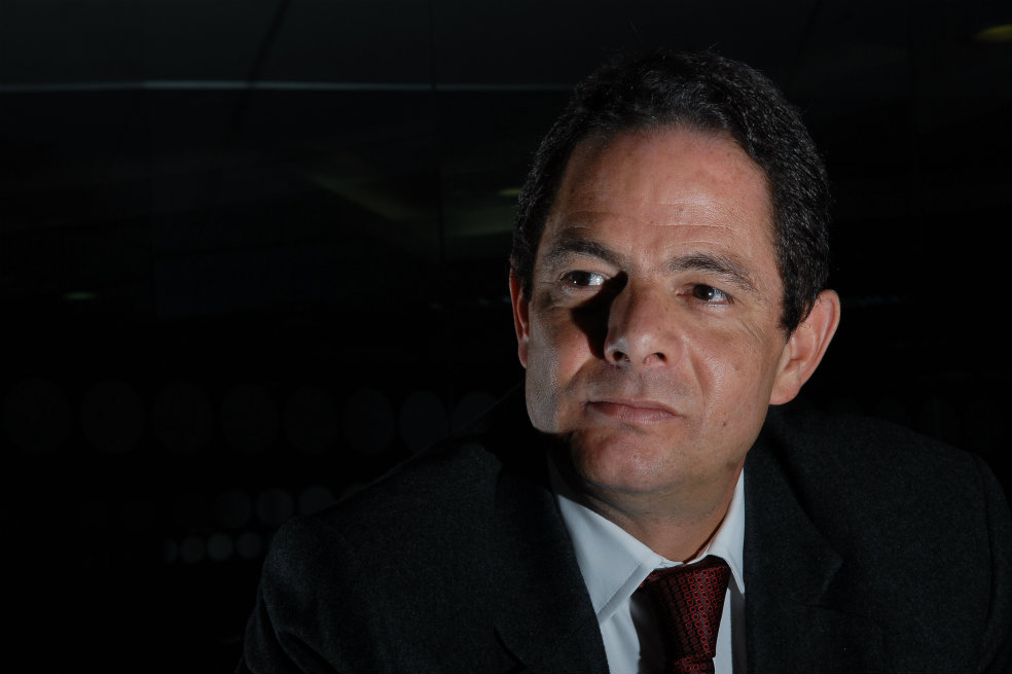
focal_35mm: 75
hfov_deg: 27.0
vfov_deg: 18.2
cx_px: 506
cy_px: 337
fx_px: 2107
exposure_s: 1/200
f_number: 11
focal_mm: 50
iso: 100
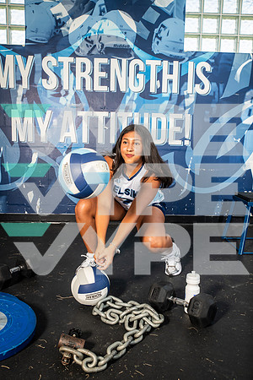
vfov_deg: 53.1
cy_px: 190
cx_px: 126
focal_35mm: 36
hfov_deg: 36.9
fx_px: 379
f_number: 7.1
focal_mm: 36
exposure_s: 1/250
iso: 250
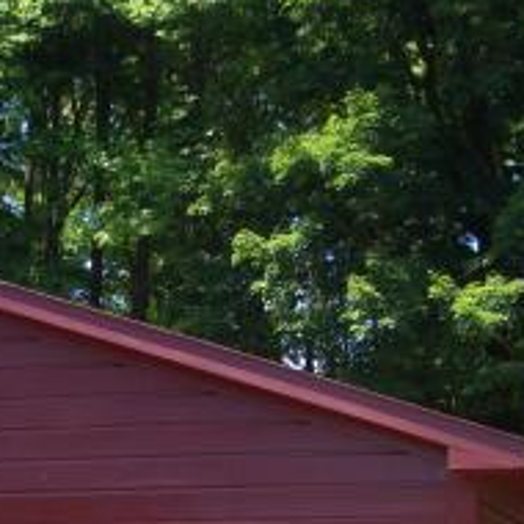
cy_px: 574
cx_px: 163
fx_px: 1901
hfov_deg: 15.7
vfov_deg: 15.3
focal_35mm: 111
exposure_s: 1/250
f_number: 2.8
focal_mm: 6.8
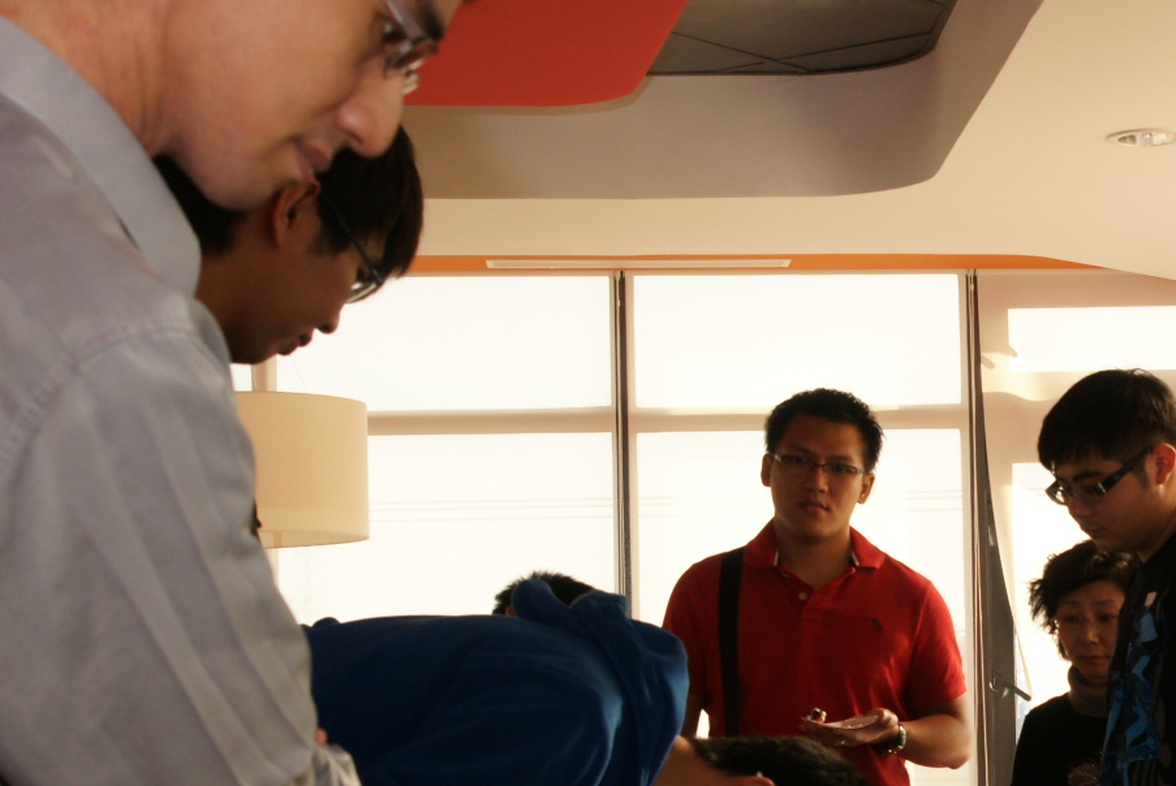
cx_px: 970
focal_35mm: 99
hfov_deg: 20.3
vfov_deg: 13.8
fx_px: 3237
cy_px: 613
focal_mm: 28
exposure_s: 1/100
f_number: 7.1
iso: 400
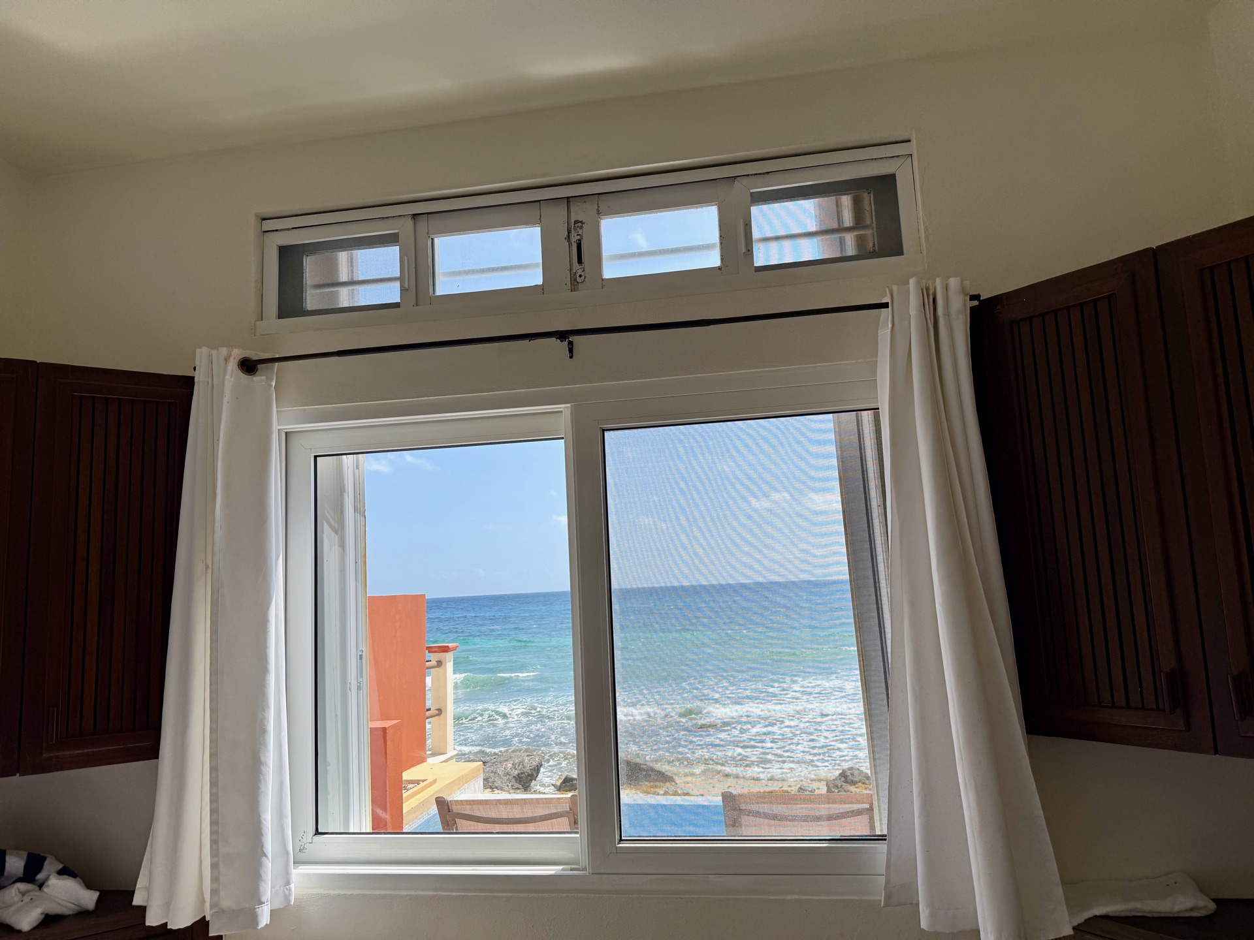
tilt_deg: +7.2
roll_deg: +1.0
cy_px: 470
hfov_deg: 71.6
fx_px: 869
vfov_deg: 56.8
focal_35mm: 24
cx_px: 627
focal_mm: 6.76
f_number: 1.78
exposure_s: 1/1727
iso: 80
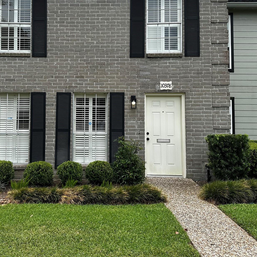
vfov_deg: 46.9
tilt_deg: +3.7
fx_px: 294
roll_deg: -0.6
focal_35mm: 35
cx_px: 97
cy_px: 99
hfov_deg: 46.8
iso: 80
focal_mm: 6.86
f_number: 1.78
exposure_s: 1/1664
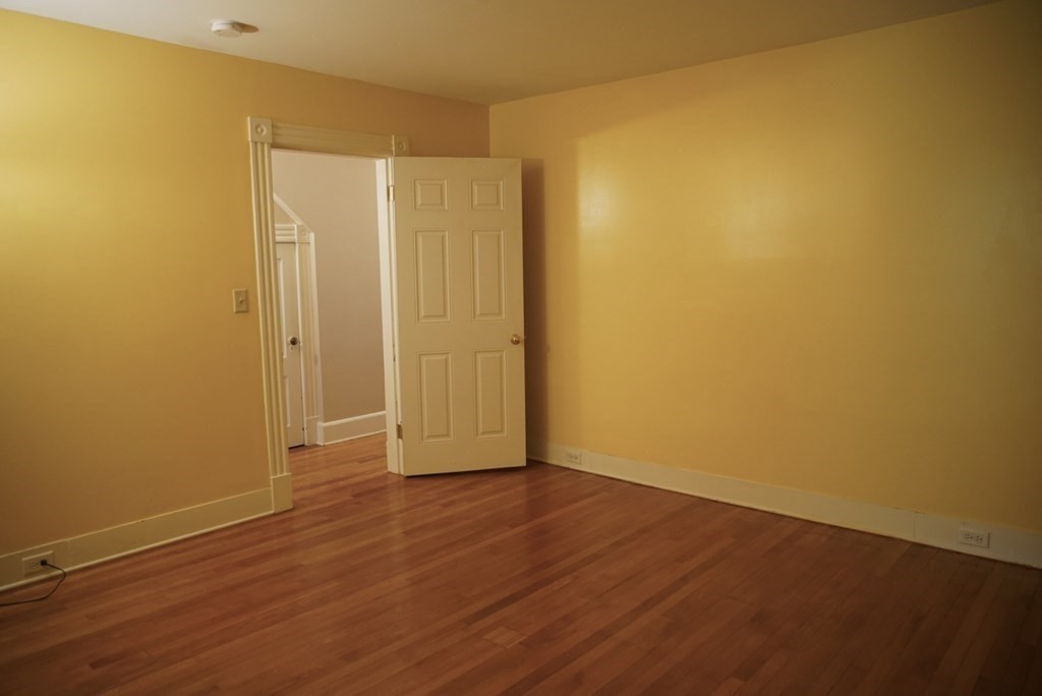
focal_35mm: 25
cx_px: 521
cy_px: 348
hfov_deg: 71.5
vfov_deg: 51.3
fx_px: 724
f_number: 2.8
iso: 3200
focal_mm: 25
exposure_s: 1/160
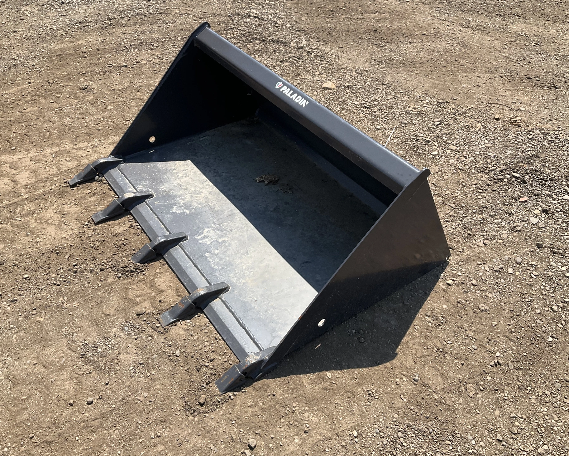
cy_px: 224
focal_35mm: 31
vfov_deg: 47.1
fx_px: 522
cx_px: 284
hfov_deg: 57.2
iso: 25
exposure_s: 1/1168
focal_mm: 3
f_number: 1.8
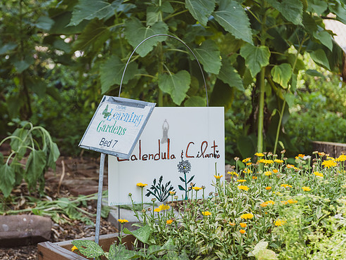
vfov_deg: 17.6
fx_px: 840
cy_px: 131
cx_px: 158
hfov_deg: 23.3
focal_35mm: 84
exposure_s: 1/1250
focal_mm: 70
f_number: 4
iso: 500
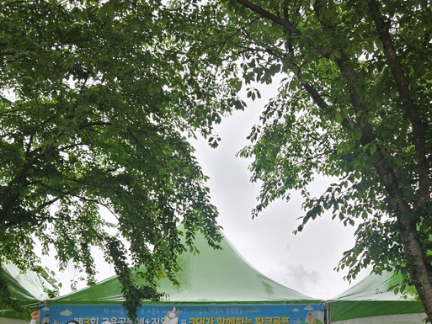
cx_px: 243
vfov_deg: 32.1
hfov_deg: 43.8
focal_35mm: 43
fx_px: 537
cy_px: 289
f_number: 1.8
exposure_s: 1/120
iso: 25
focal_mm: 5.4
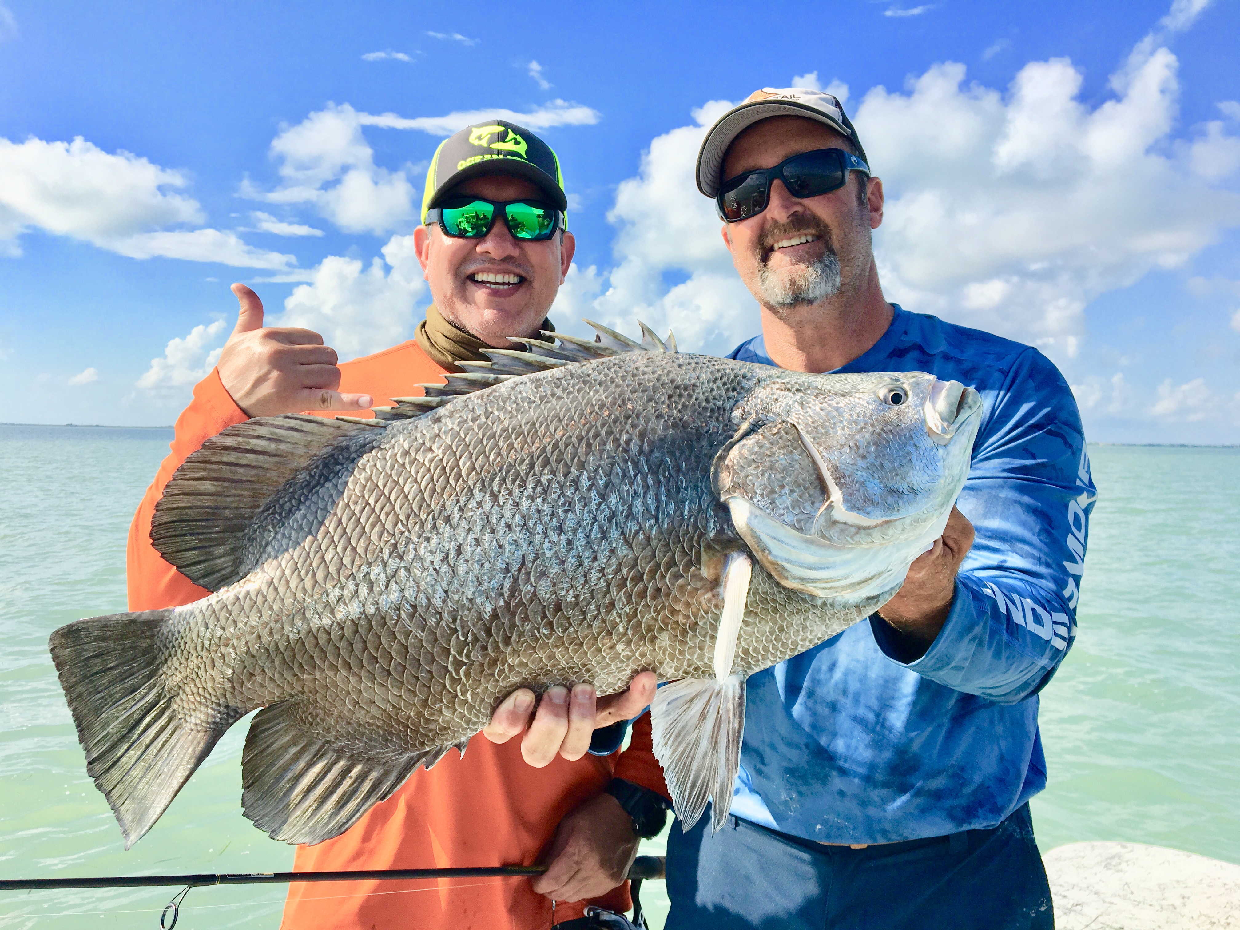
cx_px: 620
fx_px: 1039
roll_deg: -0.1
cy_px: 465
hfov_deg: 61.7
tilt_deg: -4.3
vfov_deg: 48.2
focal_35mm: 29
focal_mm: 4.15
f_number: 2.2
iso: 25
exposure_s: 1/1972
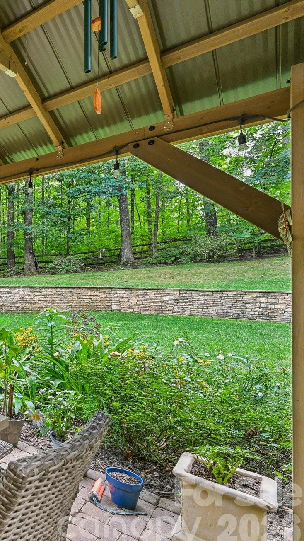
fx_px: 330
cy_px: 276
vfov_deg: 78.7
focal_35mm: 23
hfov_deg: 32.3
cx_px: -118
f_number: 8
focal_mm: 14
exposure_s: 1/15
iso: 200
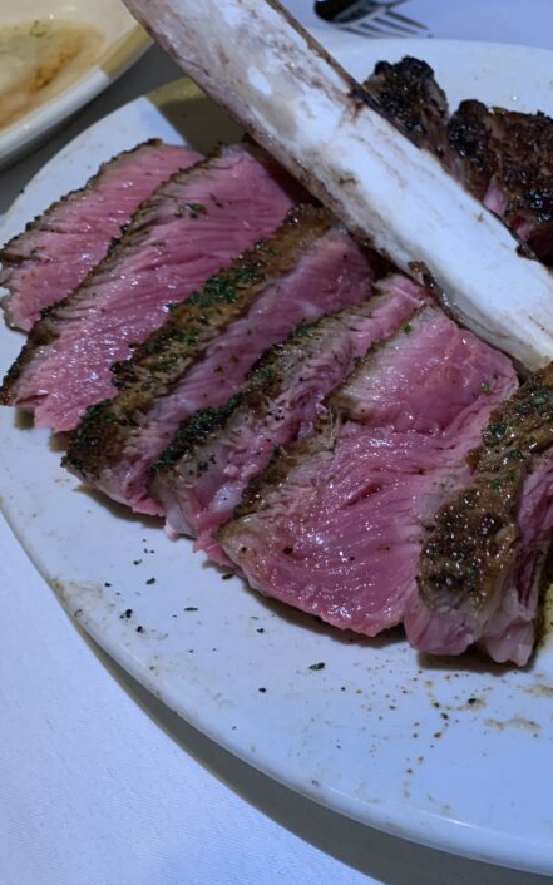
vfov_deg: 49.3
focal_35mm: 40
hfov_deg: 30.2
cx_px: 529
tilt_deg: -48.8
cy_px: 437
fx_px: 965
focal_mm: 4.25
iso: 320
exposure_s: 1/45
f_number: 1.8
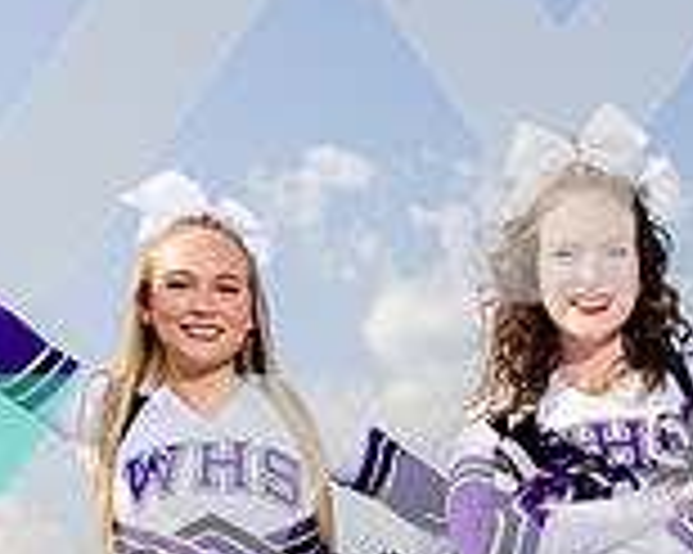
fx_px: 1742
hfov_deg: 21.4
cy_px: 615
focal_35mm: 85
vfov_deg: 17.4
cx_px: 760
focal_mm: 24
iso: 100
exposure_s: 1/250
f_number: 7.1
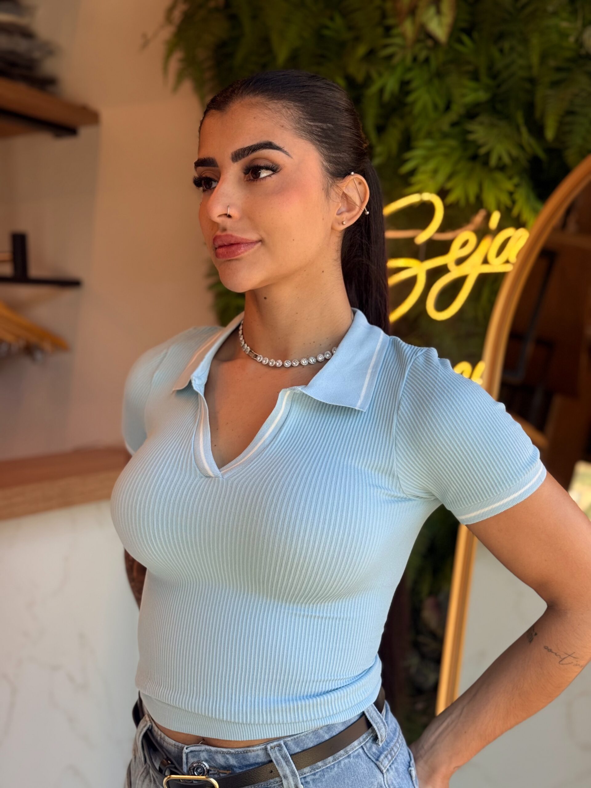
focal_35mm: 48
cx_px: 296
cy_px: 394
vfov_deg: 39.7
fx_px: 1093
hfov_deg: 30.3
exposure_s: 1/192
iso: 100
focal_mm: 6.76
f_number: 1.78
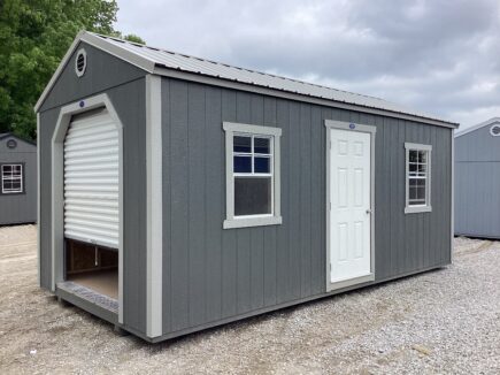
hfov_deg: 58.4
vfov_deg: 45.4
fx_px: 448
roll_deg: +0.2
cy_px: 188
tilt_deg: -1.8
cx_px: 250
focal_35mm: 31
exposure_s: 1/519
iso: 25
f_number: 2.4
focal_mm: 3.3
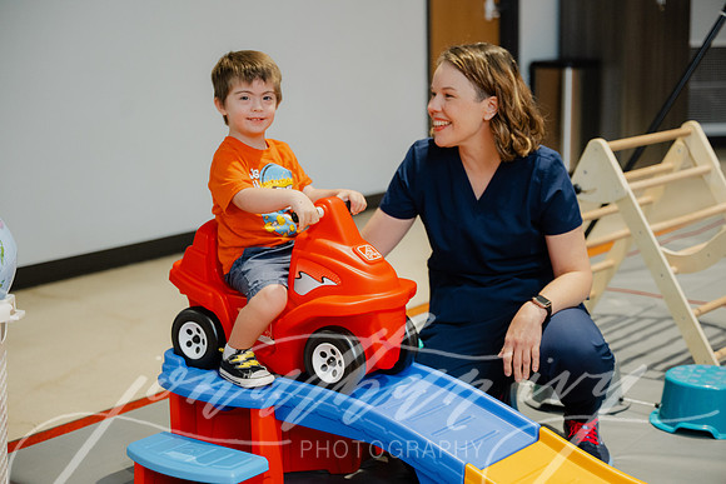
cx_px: 363
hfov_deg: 32.4
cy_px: 242
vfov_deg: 21.9
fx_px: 1251
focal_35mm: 62
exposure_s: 1/200
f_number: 2.8
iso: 2000
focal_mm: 62
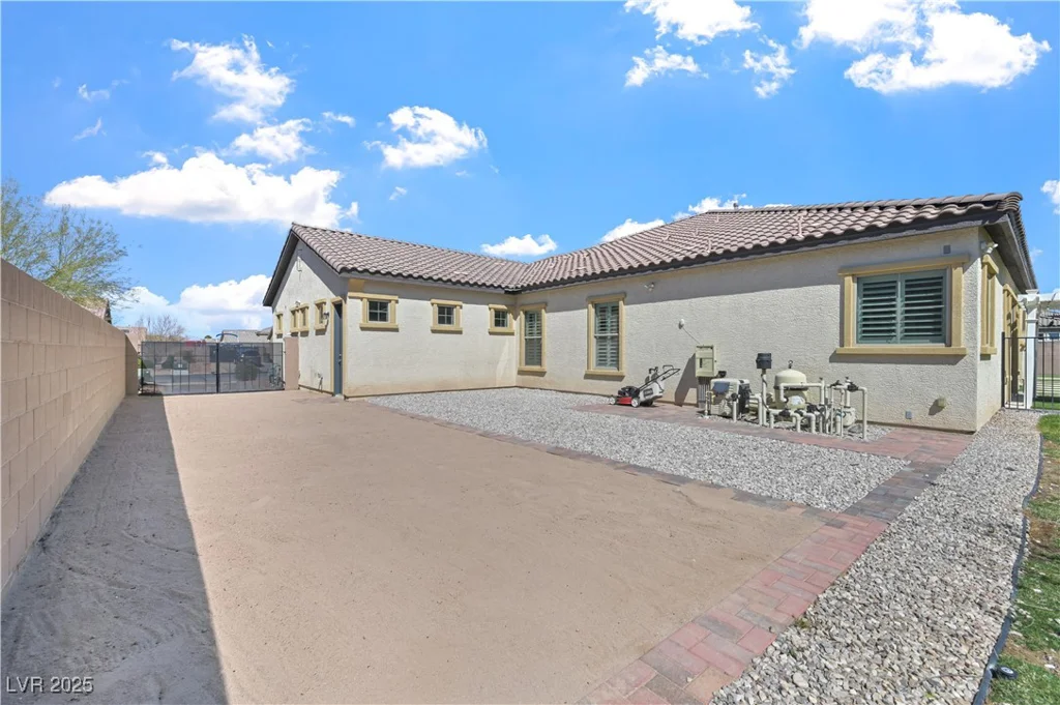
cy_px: 352
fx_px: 456
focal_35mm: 16
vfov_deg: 75.4
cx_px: 530
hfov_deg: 98.6
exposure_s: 1/1600
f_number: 8
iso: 500
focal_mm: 15.5
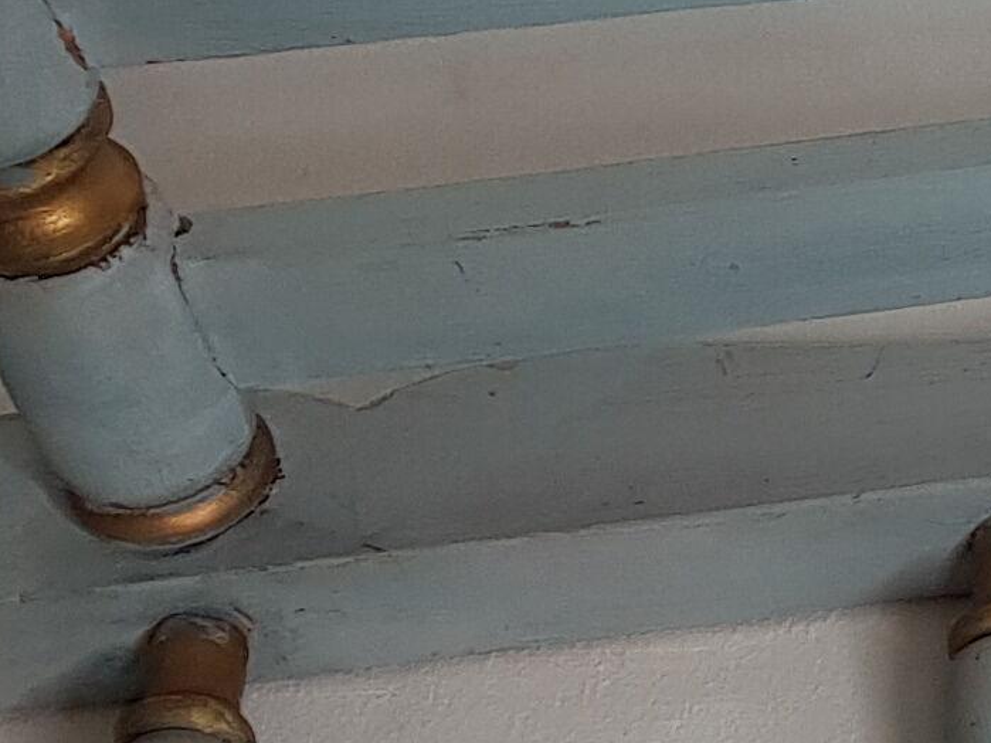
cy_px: 484
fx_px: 4294
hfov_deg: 11.3
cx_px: 2257
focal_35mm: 150
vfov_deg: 9.9
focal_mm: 4.2
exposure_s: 1/50
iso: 64
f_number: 1.7
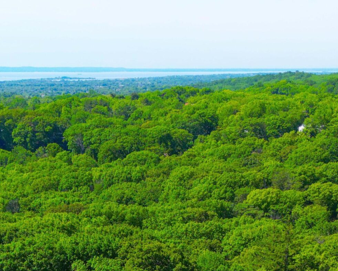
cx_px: 138
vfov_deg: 23.0
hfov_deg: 30.9
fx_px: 610
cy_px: 324
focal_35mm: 61
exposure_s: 1/2000
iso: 120
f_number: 1.7
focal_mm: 6.72
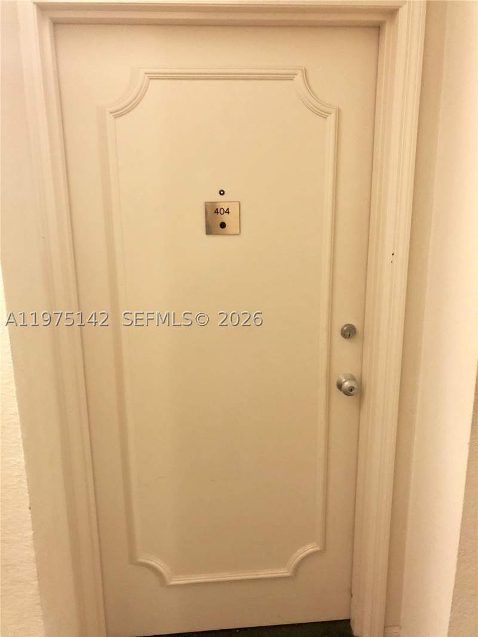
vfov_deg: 63.4
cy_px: 318
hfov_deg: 49.8
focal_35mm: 28
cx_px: 239
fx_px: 515
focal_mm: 4
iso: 100
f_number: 1.8
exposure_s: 1/5
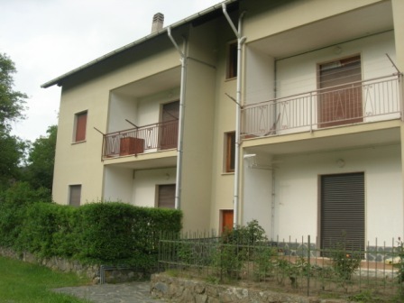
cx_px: 202
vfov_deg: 37.7
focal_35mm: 38
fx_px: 443
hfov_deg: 49.0
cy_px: 152
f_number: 4.8
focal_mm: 7.8
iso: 64
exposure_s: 1/215
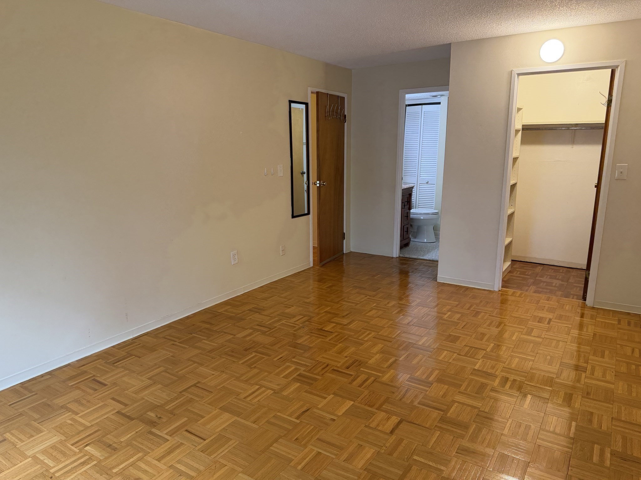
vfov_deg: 56.8
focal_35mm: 24
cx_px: 320
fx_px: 444
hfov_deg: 71.6
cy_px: 240
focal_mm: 6.76
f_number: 1.78
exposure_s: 1/60
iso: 200
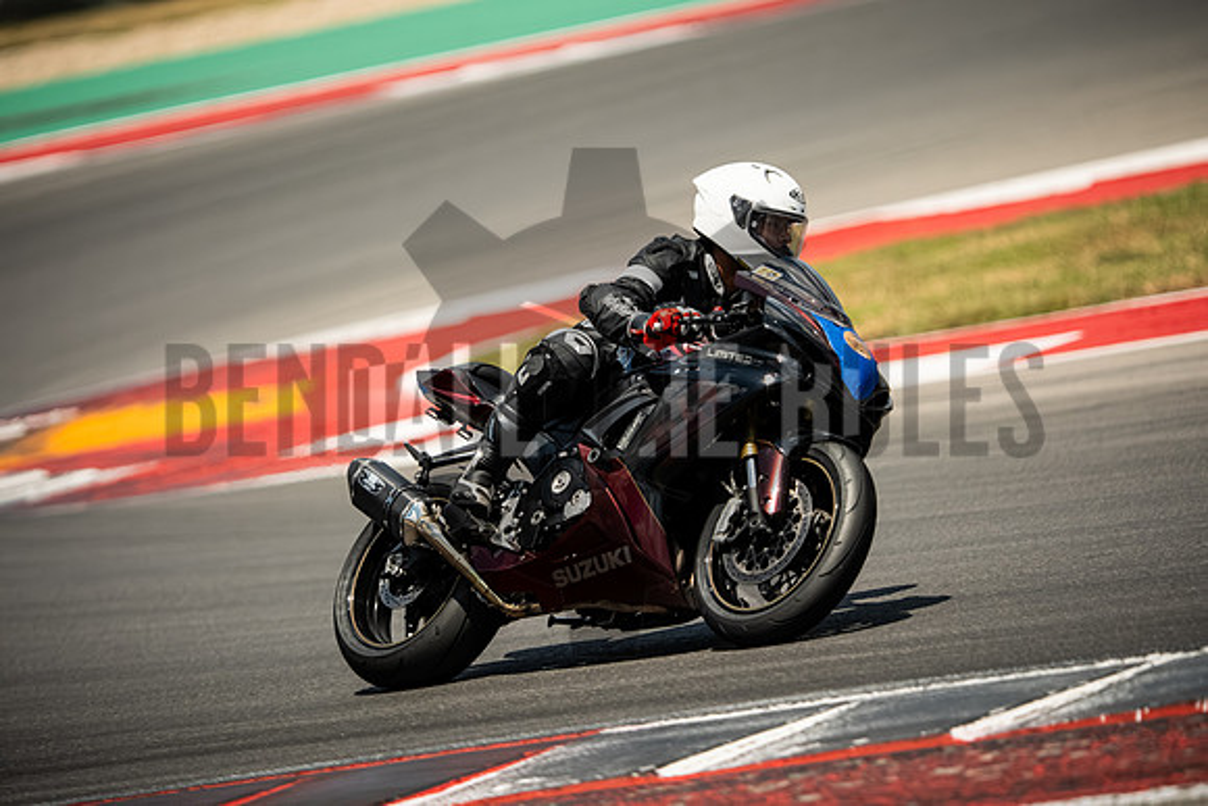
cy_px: 403
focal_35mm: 300
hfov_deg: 6.9
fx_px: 10069
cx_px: 604
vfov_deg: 4.6
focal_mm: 200
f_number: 2
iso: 1600
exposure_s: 1/2000
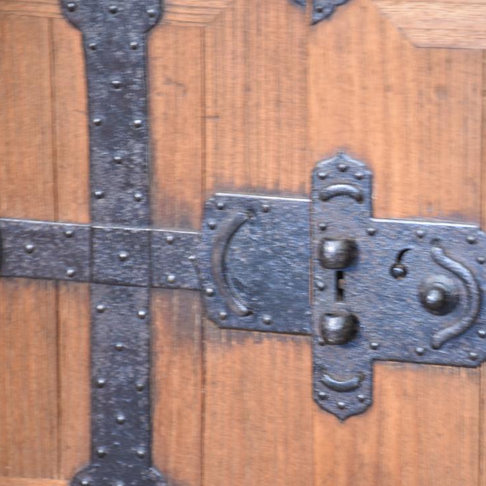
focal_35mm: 215
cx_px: 349
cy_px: 243
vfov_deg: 8.1
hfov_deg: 8.1
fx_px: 3415
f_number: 5.6
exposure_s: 1/6
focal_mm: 112
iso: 400
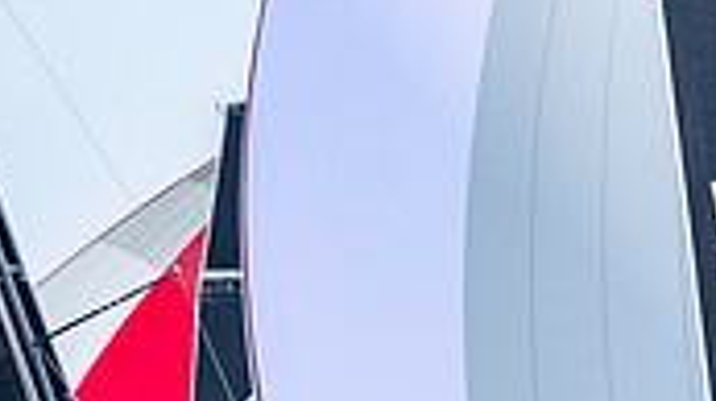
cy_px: 717
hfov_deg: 1.4
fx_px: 29955
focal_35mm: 1579
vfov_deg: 0.8
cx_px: 451
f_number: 5.6
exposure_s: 1/1600
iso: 320
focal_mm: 300
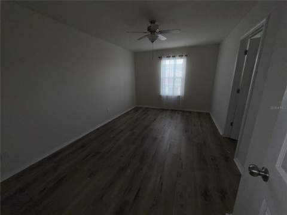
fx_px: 116
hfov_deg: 102.1
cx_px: 144
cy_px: 108
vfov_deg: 85.7
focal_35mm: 14
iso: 32
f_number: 2.2
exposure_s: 1/122
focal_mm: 2.22
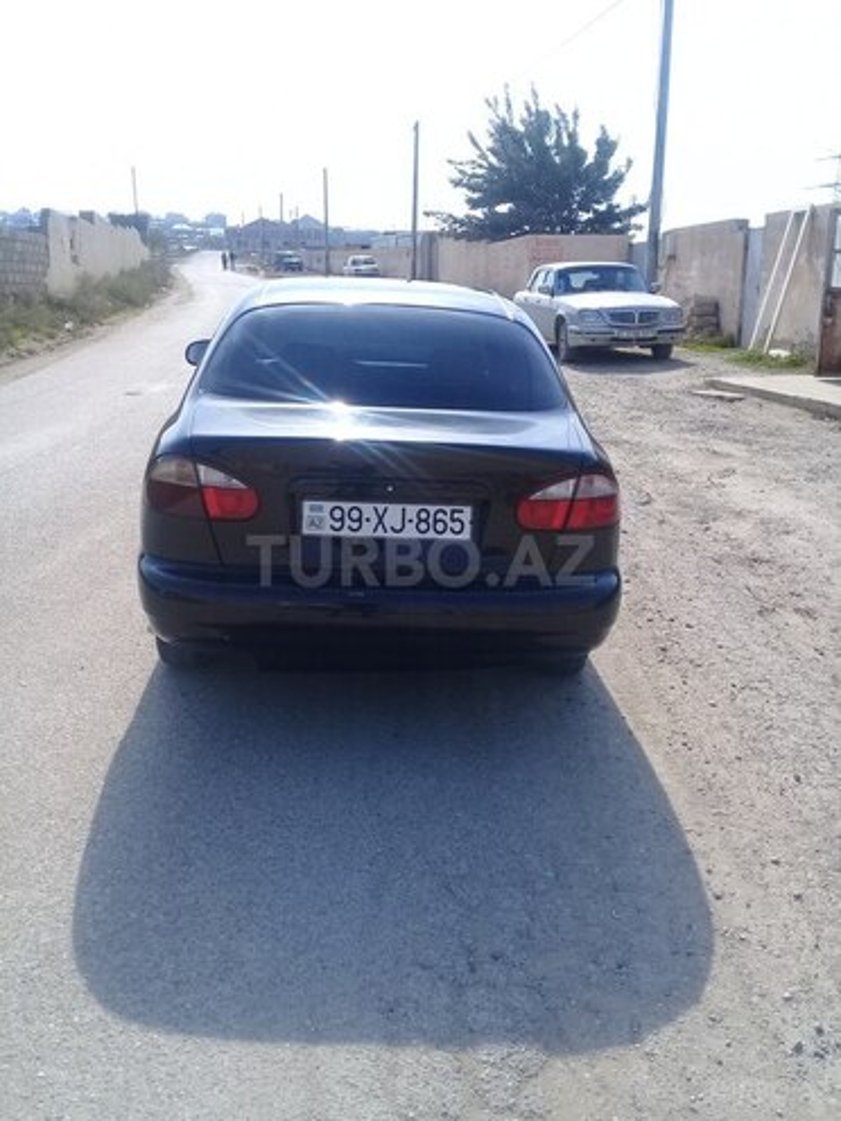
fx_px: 1004
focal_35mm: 31
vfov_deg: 58.4
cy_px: 560
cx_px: 420
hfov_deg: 45.4
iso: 50
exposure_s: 1/984
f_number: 2.2
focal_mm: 3.3
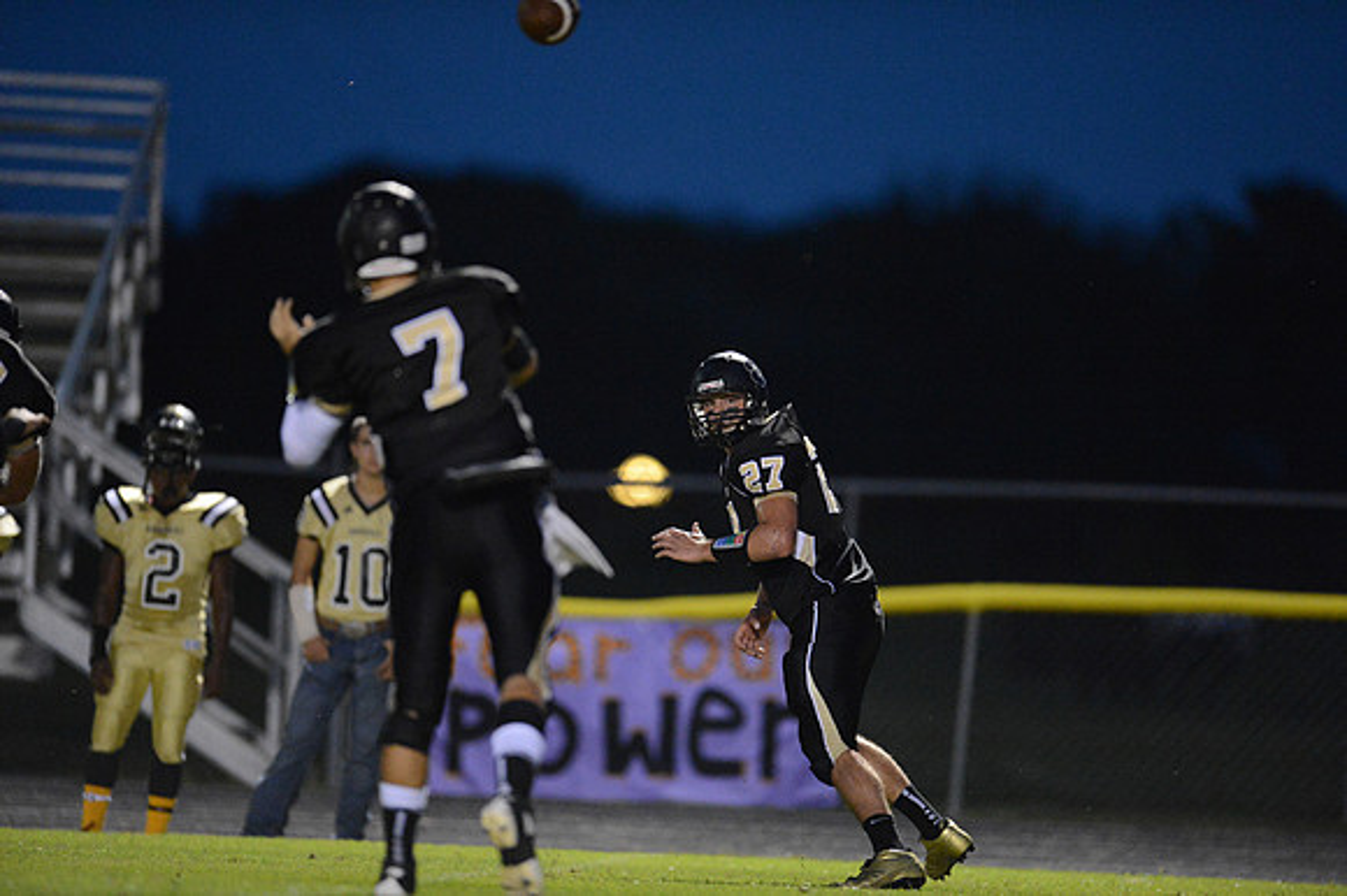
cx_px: 674
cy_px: 448
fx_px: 14958
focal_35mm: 400
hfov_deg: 5.2
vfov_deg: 3.4
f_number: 2.8
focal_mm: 400
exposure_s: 1/800
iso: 12800
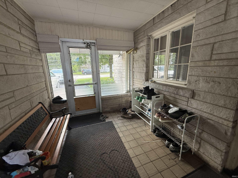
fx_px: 96
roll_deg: -0.8
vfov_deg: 85.7
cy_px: 89
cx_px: 119
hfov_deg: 102.1
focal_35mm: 14
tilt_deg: -13.5
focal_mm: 2.22
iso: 100
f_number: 2.2
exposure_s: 1/99
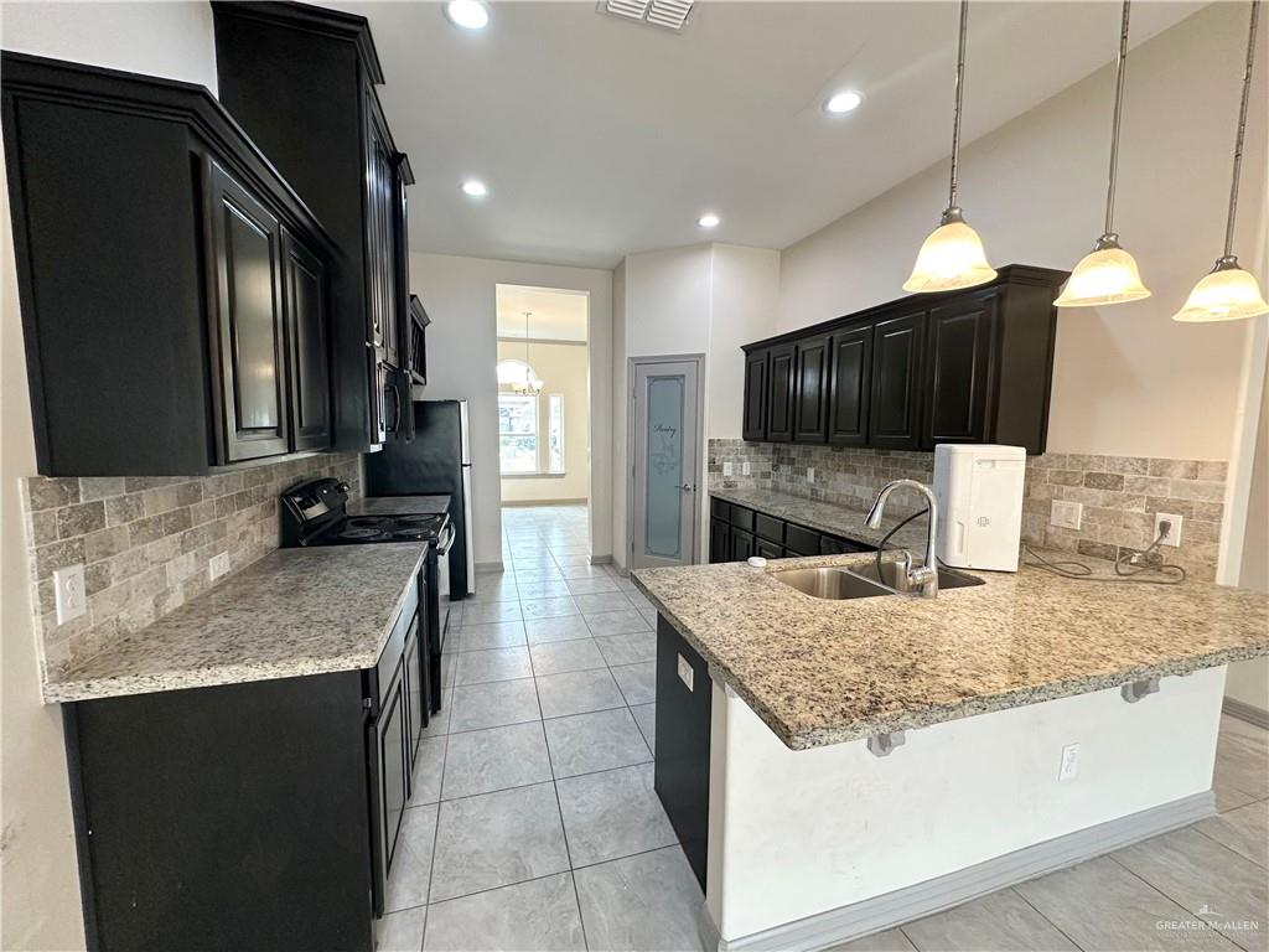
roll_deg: -0.3
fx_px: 513
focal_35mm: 14
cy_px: 476
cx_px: 634
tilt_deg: -6.4
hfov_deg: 102.1
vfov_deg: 85.7
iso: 200
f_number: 2.2
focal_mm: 2.22
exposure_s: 1/120
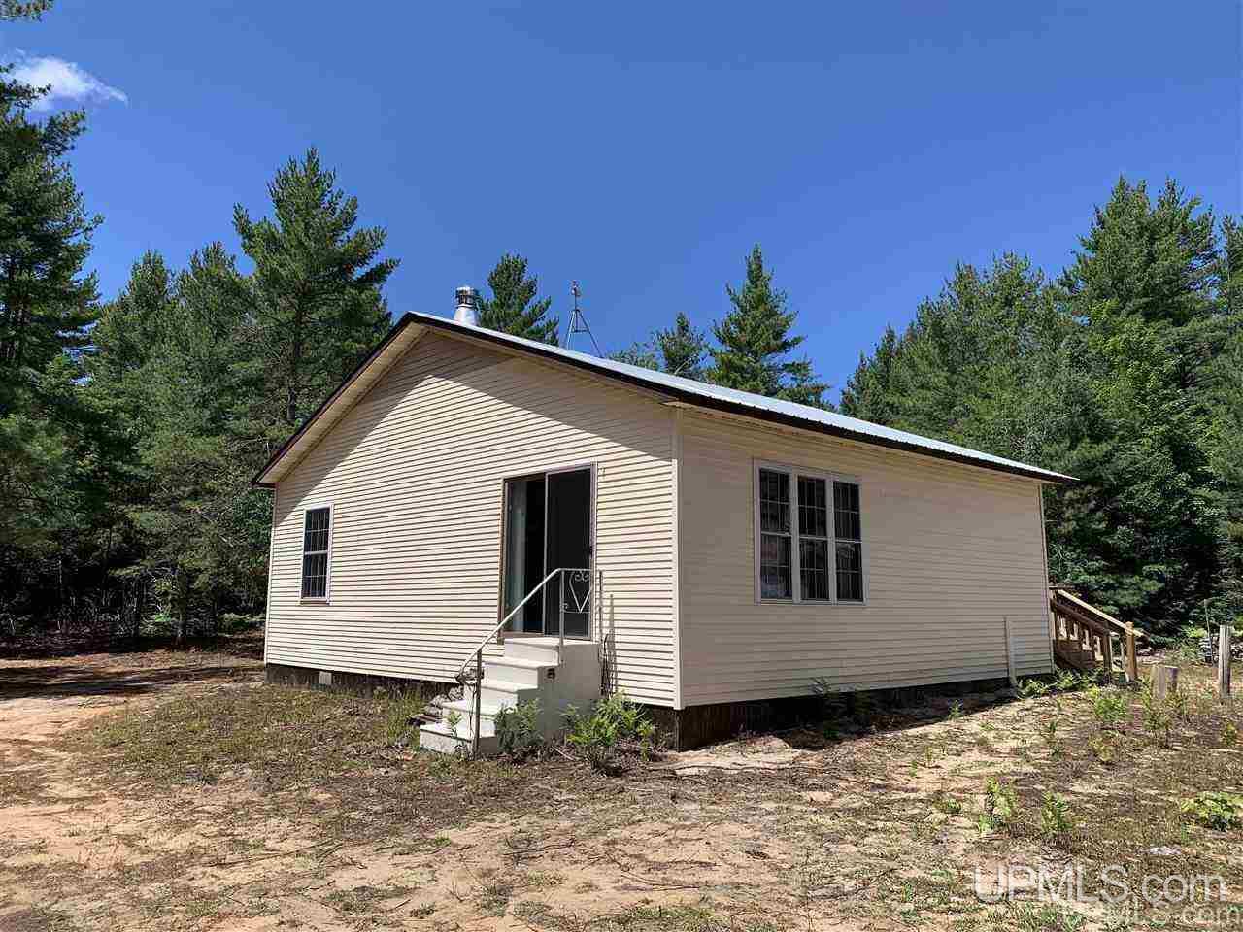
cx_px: 622
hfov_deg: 67.3
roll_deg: +0.3
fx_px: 934
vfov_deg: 53.1
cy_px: 466
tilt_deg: +9.7
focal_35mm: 26
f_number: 1.8
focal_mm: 4.25
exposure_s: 1/3086
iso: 25
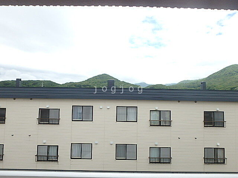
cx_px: 119
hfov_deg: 79.0
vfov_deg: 63.4
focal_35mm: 21
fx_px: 144
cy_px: 89
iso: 125
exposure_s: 1/1000
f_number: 3.5
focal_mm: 3.7
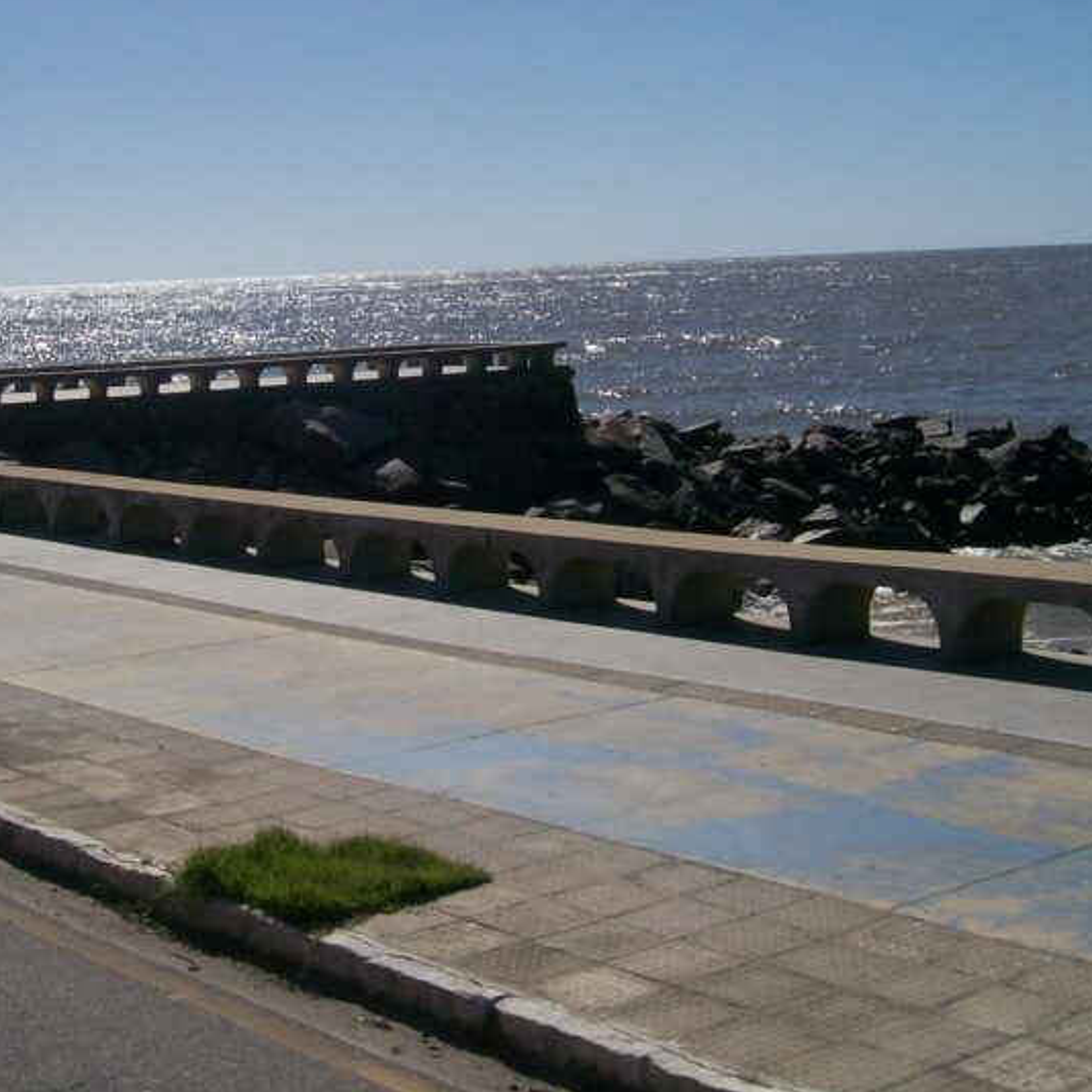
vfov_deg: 27.9
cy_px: 311
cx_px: 221
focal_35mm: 61
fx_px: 2177
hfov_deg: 27.6
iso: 80
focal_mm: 6
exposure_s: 1/1401
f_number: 4.8
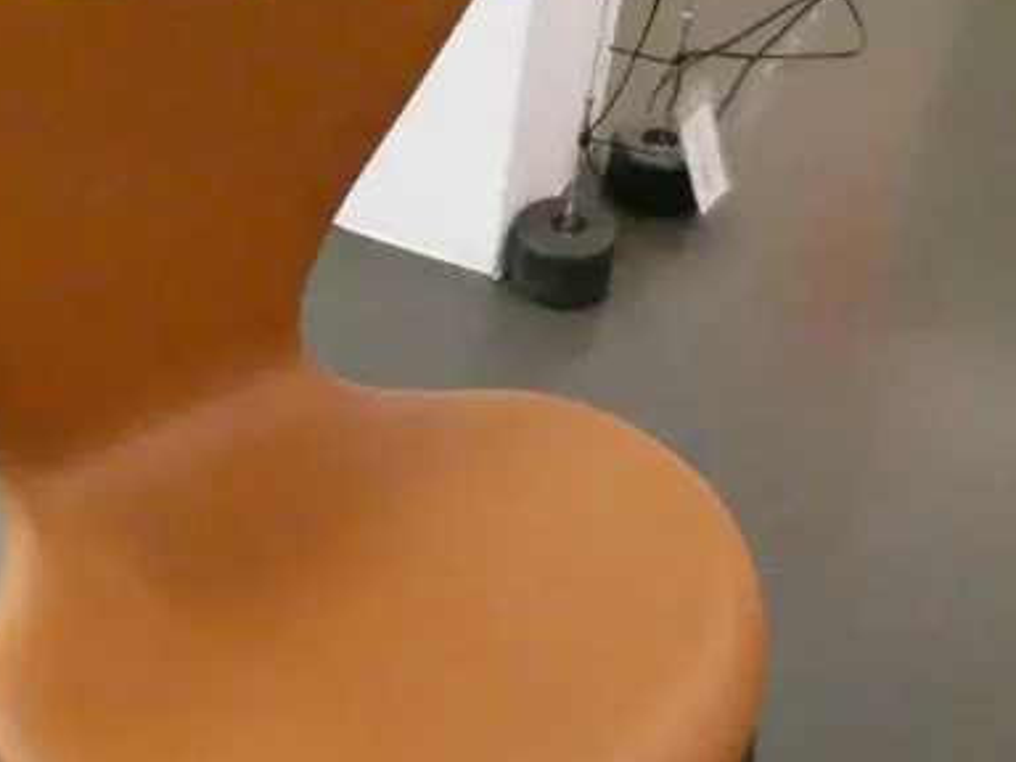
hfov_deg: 30.1
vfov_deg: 22.6
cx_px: 360
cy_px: 598
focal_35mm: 64
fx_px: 1878
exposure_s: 1/125
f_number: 3.3
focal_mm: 4.3
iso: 2000
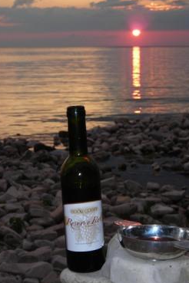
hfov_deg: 16.6
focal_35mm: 82
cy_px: 164
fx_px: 646
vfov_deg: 24.7
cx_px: 118
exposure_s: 1/60.1
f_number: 3.9
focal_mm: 10.8
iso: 50
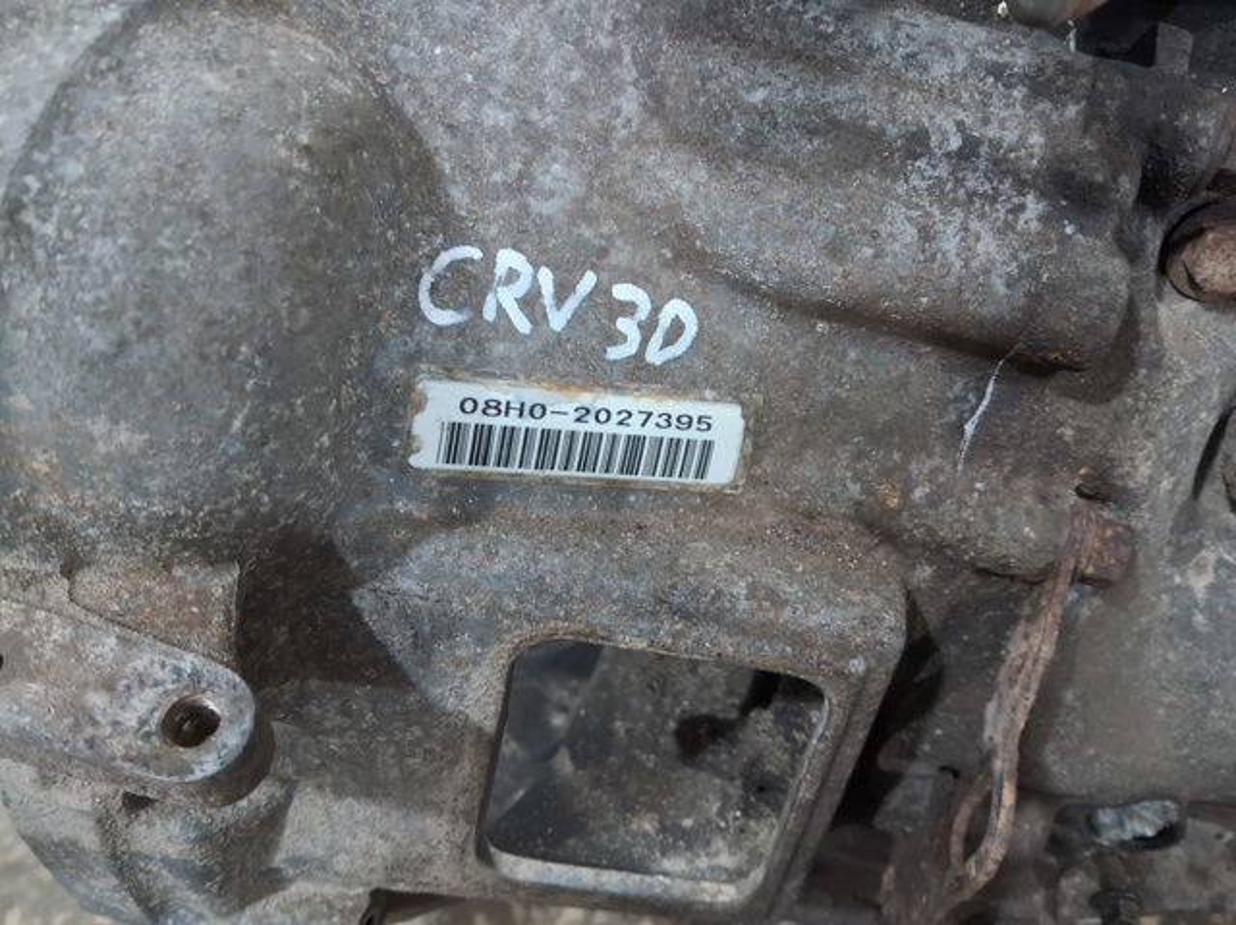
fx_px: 928
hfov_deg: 67.3
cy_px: 462
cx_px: 618
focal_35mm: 26
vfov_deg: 53.0
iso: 640
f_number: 1.8
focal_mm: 3.98
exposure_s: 1/25
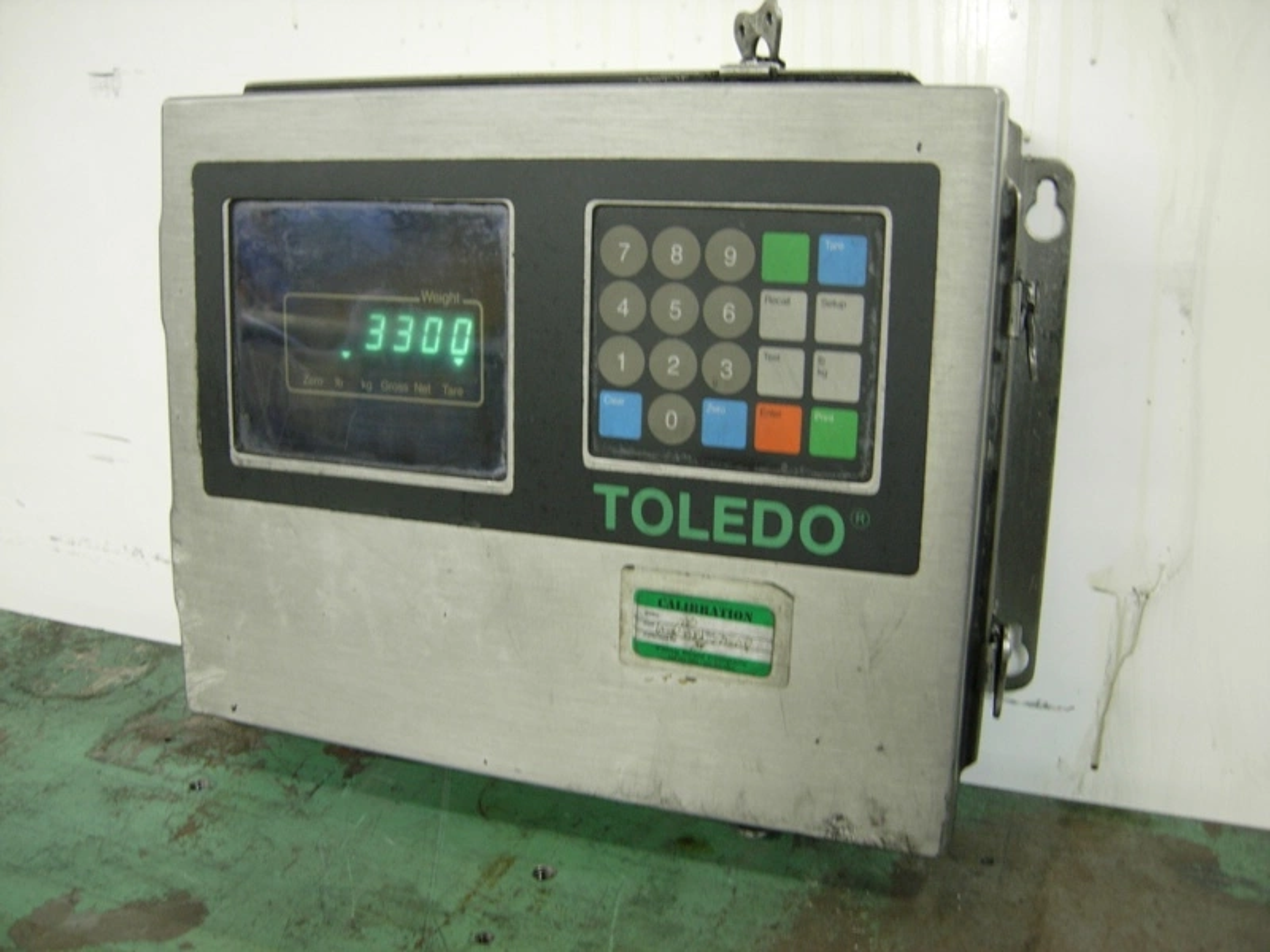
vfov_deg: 39.7
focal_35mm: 36
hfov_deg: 51.4
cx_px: 635
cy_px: 476
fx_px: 1321
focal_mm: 7.5
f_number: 2.7
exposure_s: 1/4
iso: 102
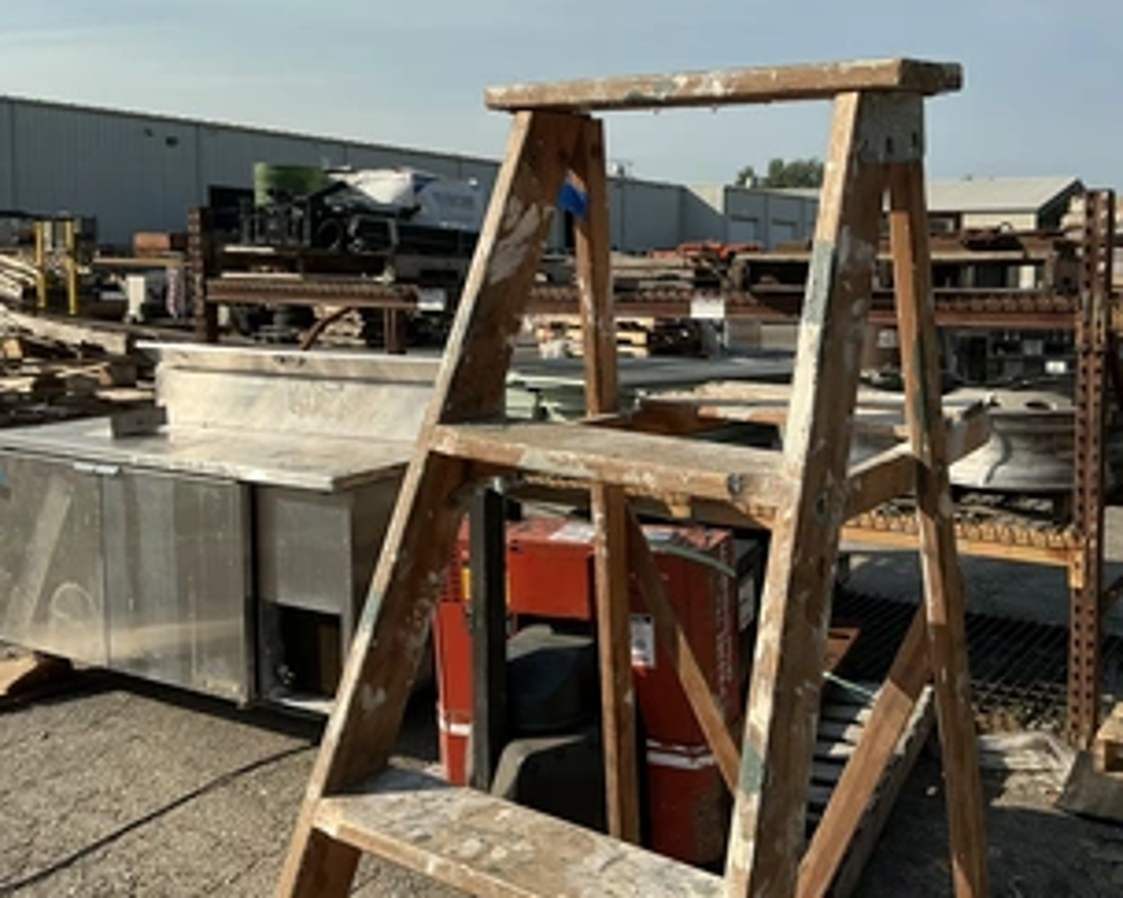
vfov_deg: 41.1
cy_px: 392
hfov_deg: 49.9
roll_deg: +1.1
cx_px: 683
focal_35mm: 36
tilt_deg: -8.3
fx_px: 1196
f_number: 1.8
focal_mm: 3
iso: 25
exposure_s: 1/1912
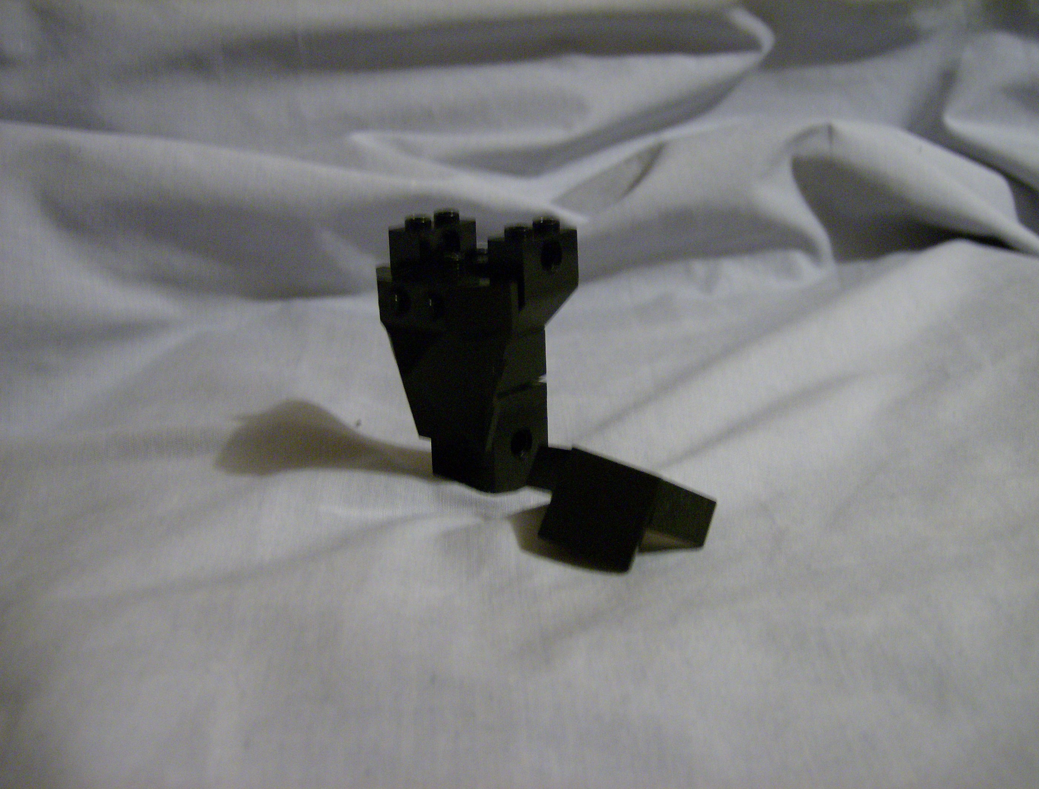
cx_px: 520
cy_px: 394
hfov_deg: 48.8
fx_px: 1146
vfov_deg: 38.0
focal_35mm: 38
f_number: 2.9
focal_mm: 6.4
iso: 200
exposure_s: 1/10.9
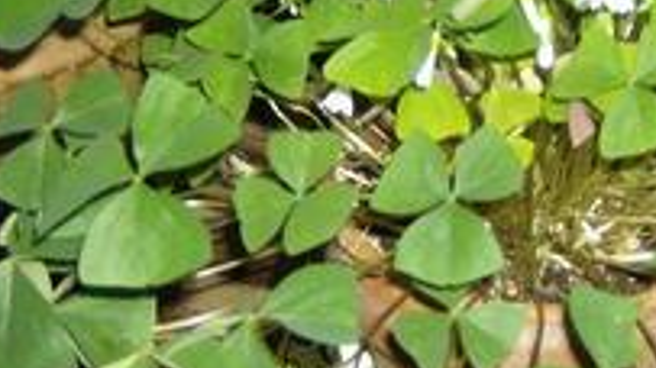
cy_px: 87
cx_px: 469
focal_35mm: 85
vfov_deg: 14.1
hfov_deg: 24.8
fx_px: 1478
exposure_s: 1/60
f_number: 2.8
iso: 200
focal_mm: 6
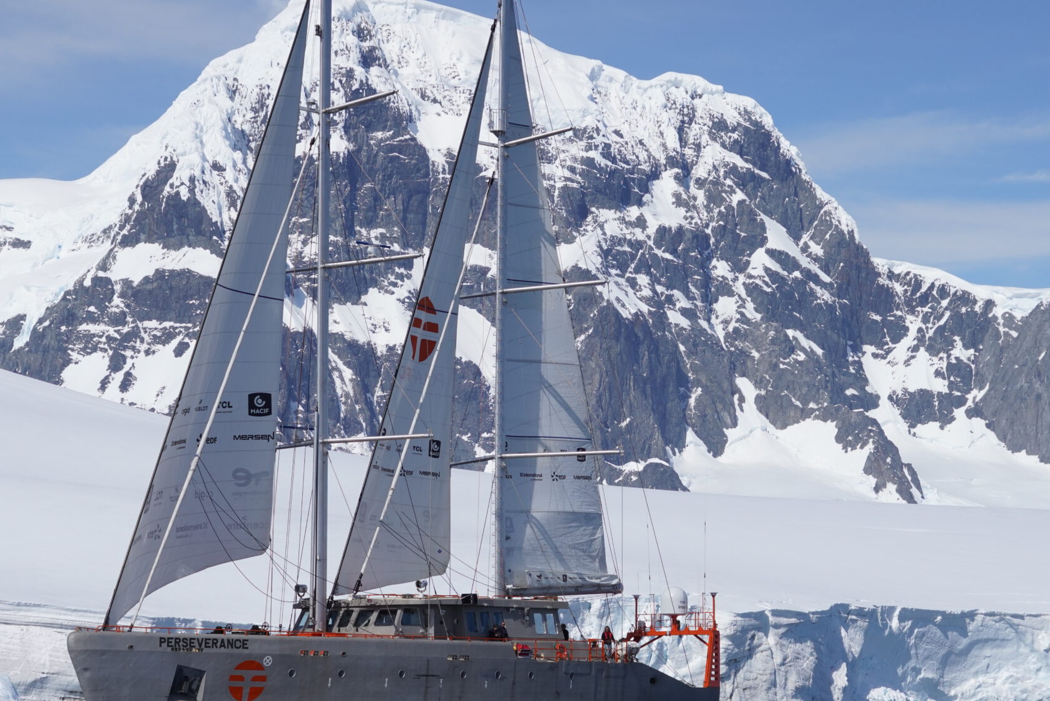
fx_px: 3472
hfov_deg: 17.2
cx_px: 525
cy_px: 364
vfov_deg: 11.5
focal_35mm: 119
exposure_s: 1/3200
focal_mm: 78
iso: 640
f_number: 9
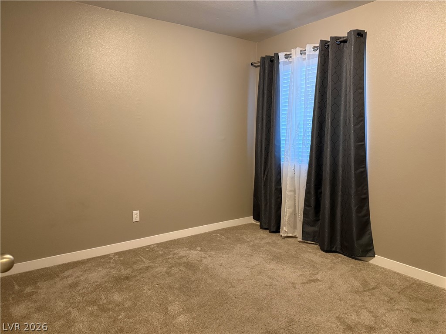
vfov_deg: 56.8
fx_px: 309
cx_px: 223
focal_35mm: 24
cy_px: 167
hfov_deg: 71.6
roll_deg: +0.1
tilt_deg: -5.8
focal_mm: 6.76
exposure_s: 1/60
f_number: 1.78
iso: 640
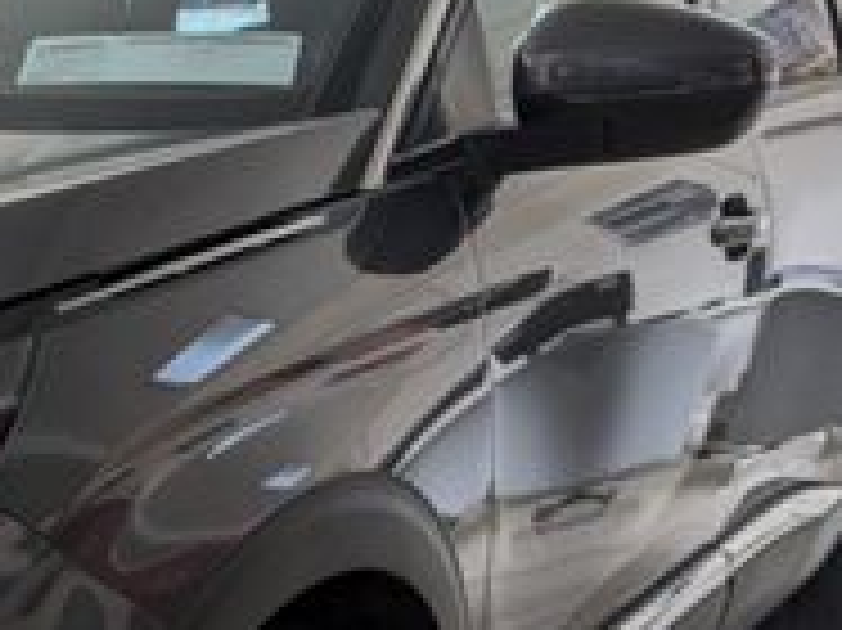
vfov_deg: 18.7
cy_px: 612
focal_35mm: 77
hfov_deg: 23.0
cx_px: -207
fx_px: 1872
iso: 21
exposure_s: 1/166
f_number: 1.68
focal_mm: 6.9
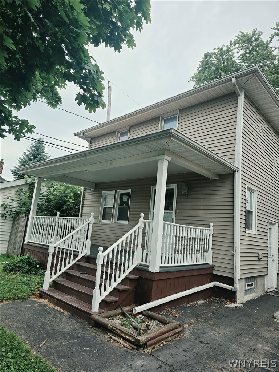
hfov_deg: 58.9
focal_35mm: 23
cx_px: 140
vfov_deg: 73.9
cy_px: 186
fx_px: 247
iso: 12
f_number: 1.7
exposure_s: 1/400
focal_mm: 6.3
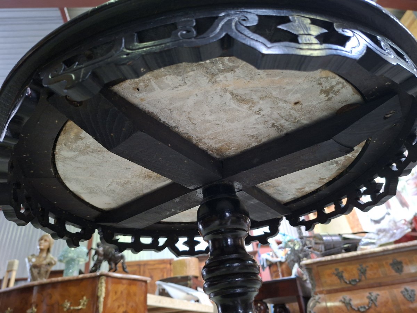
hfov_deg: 73.9
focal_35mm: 23
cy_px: 156
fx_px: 277
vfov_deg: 58.9
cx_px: 208
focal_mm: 5.54
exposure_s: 1/25
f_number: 1.8
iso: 640
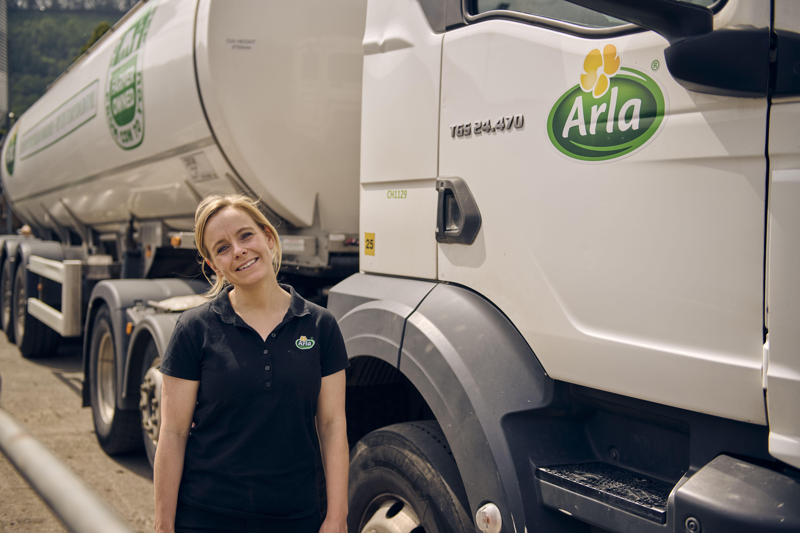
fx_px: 978
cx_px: 400
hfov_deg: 44.5
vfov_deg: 30.5
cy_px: 266
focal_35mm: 44
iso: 160
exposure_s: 1/3200
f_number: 2.8
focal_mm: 44
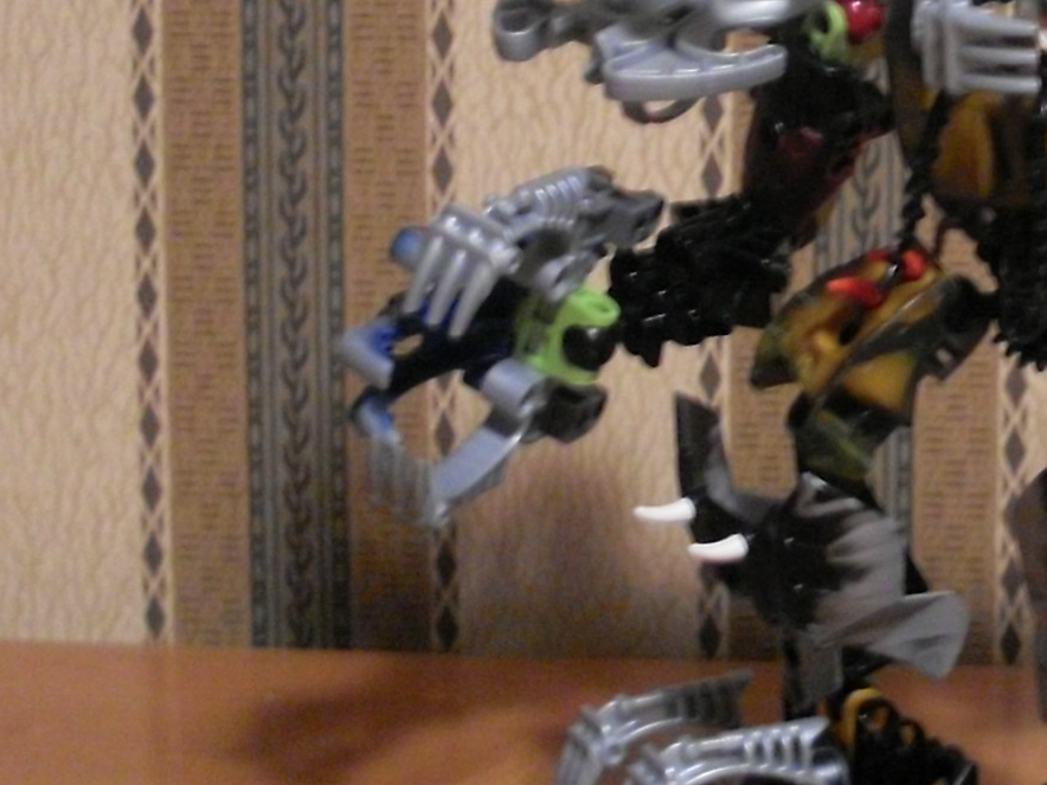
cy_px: 223
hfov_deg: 21.4
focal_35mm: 88
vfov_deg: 16.7
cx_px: 1074
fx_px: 2662
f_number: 2.8
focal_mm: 6.3
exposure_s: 1/15
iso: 400
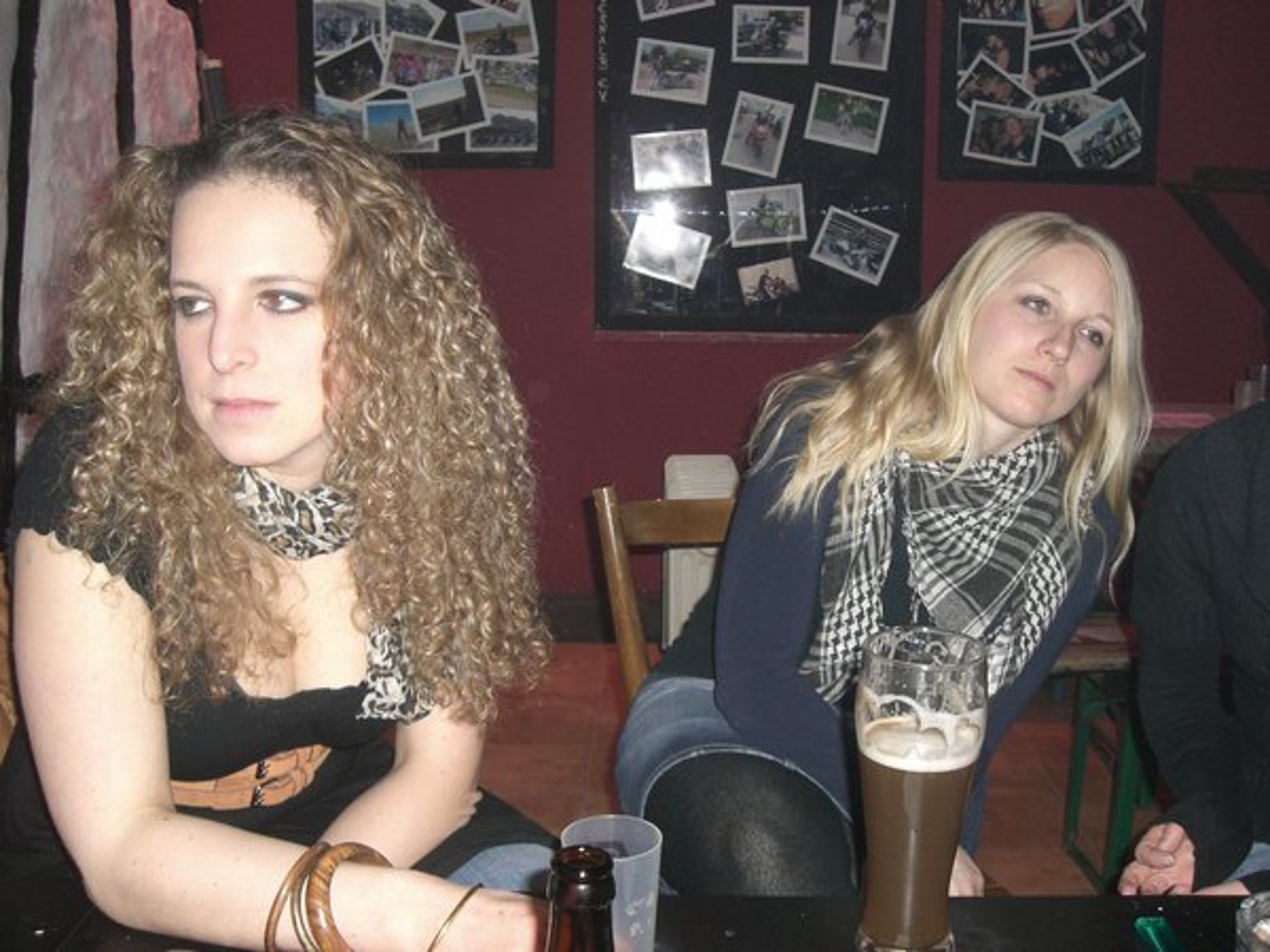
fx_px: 1394
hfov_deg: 49.0
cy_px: 476
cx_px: 635
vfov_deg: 37.7
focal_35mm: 38
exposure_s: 1/60
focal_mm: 6.2
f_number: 2.7
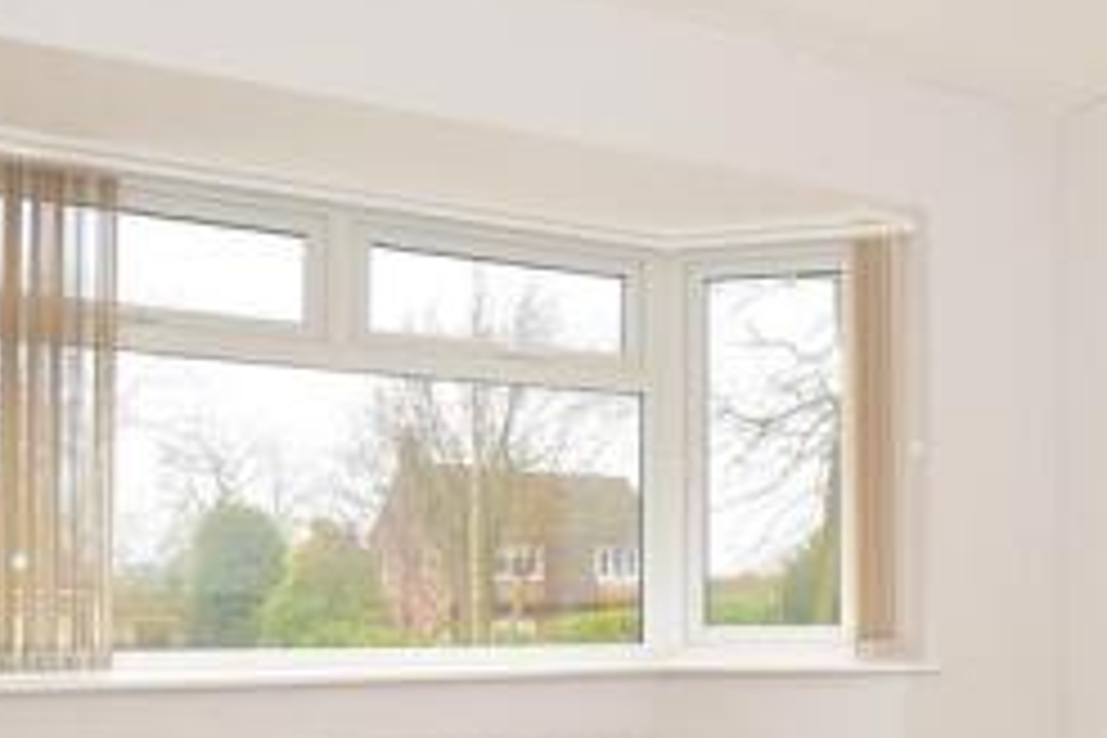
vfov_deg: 32.4
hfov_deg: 46.7
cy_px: 596
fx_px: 1230
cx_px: 832
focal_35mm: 40
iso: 400
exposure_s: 1/60
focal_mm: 10
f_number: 5.6
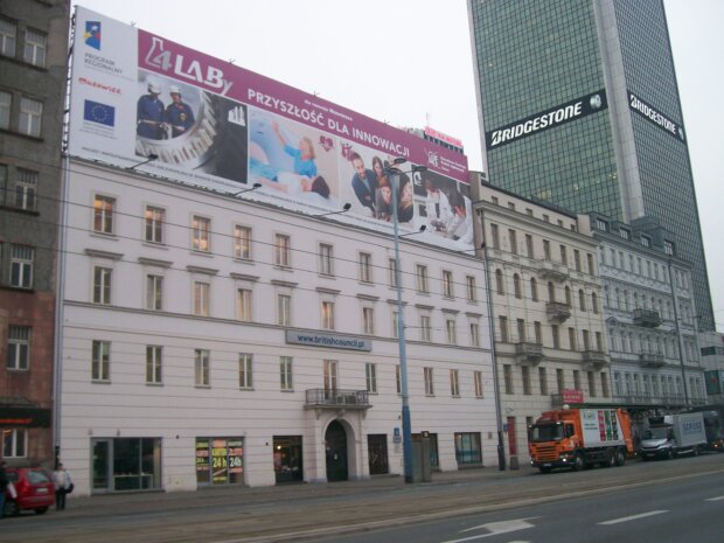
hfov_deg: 52.6
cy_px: 272
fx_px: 732
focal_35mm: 35
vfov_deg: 40.7
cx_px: 362
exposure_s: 1/123
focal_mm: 5.8
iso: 160
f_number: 2.8
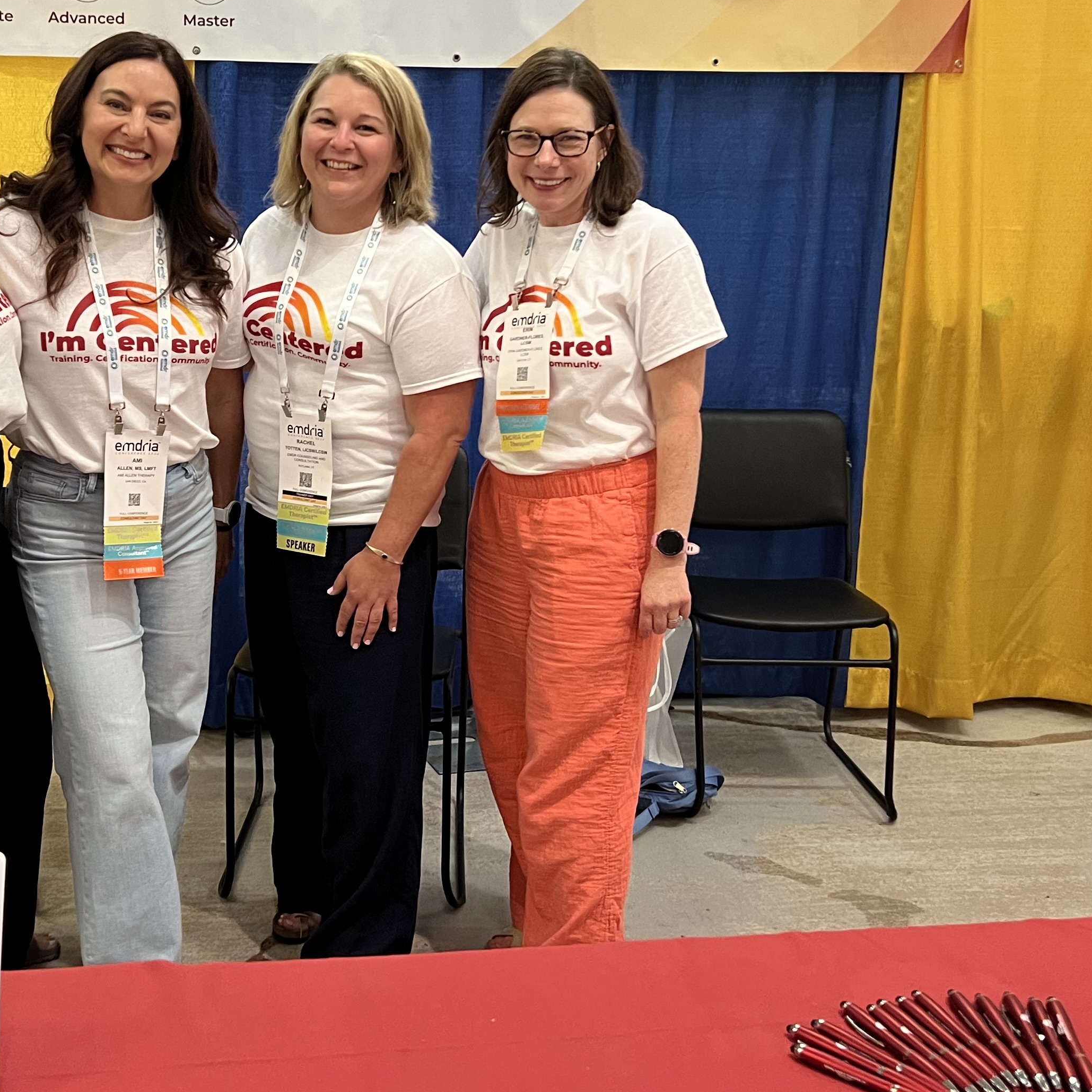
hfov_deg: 37.0
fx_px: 1606
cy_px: 446
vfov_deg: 37.4
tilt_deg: -10.6
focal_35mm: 45
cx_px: 326
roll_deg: -0.5
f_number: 1.5
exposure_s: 1/60
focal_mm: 5.7
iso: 250
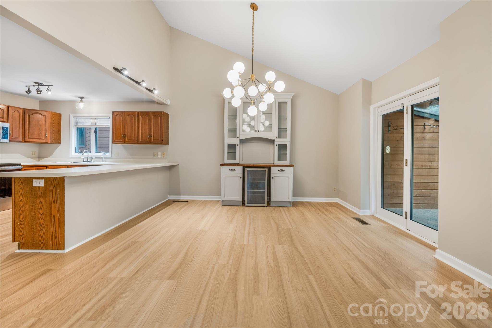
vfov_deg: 81.2
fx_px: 191
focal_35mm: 14
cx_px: 246
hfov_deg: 104.3
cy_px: 164
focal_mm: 14
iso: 100
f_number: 4
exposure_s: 1/15
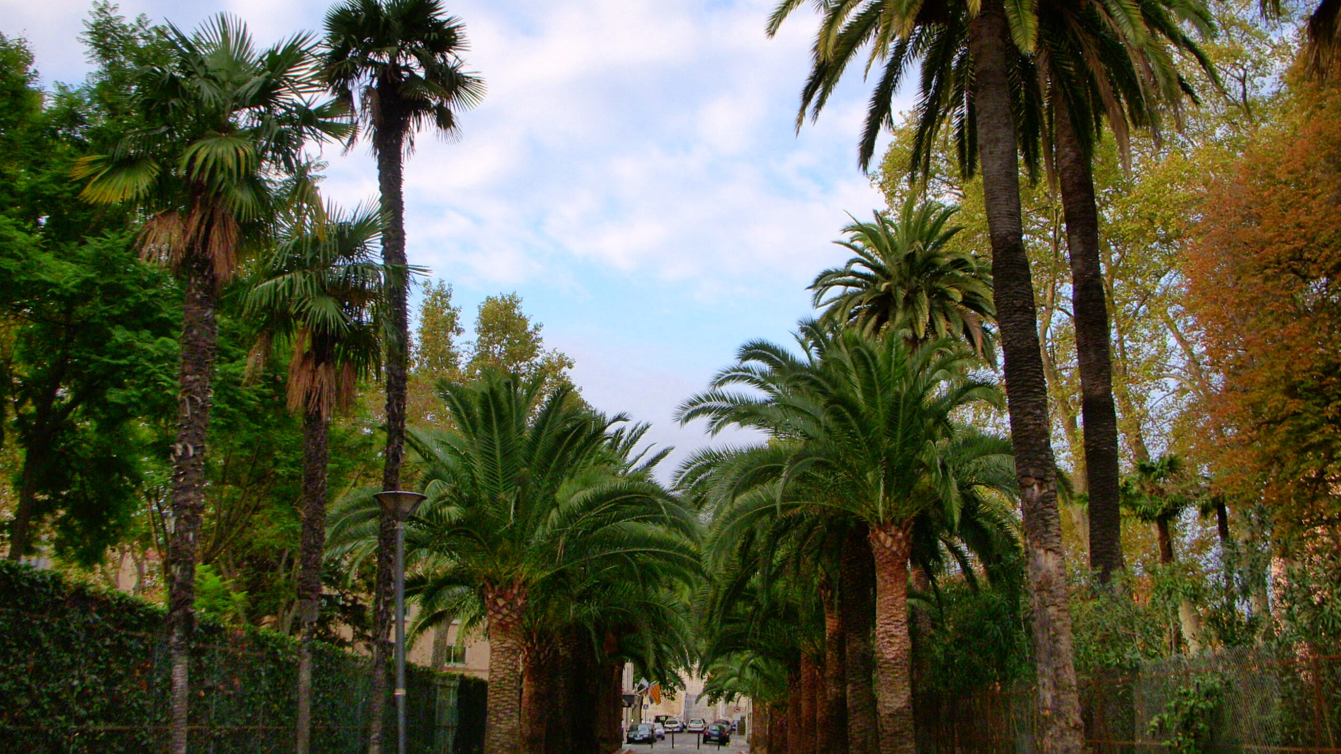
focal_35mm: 42
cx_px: 670
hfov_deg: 48.4
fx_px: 1493
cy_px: 390
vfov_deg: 28.3
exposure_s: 1/320
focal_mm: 6.3
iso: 100
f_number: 3.3
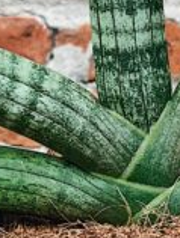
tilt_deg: -8.1
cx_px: 104
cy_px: 65
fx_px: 2330
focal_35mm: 337
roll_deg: +0.1
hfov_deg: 4.4
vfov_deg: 5.9
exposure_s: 1/122
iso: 16
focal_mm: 6
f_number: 2.4
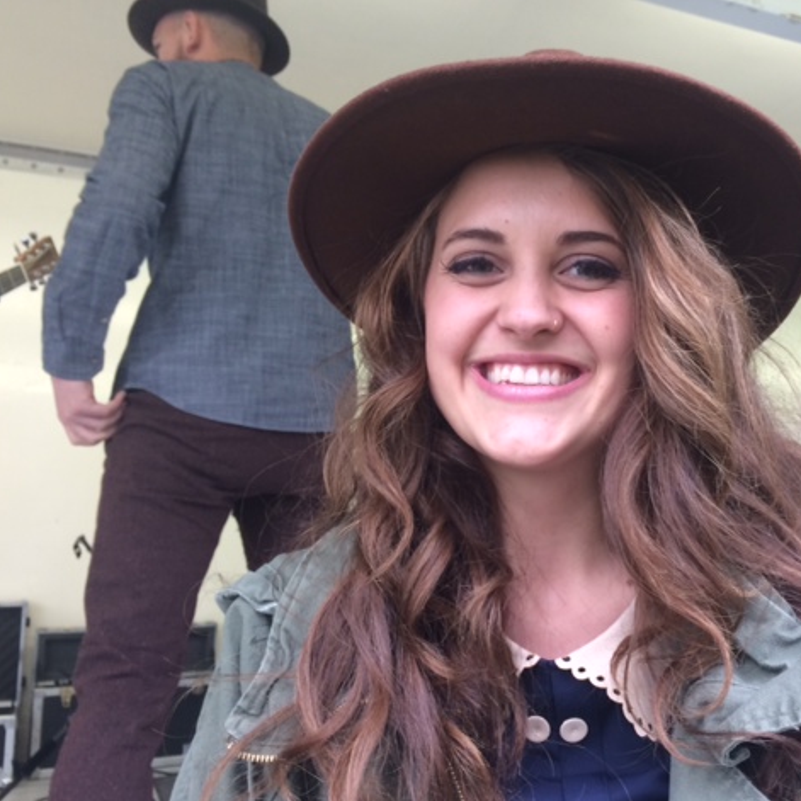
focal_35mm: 36
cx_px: 525
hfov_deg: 45.4
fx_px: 942
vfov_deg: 46.0
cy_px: 406
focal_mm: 4.12
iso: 40
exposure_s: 1/40
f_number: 2.2
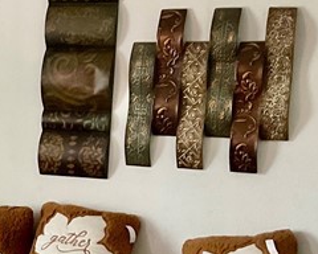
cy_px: 209
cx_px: -115
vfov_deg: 12.7
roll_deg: -2.0
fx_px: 1139
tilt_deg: -6.1
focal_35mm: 121
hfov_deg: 15.1
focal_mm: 3
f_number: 1.8
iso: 200
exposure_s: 1/40
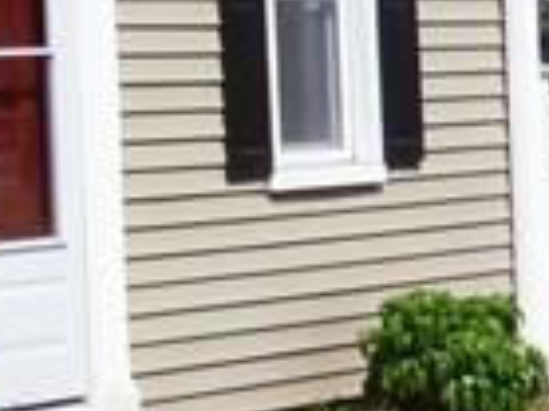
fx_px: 4548
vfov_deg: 5.1
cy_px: -447
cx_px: -502
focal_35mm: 287
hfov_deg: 6.7
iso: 100
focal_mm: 6.8
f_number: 3.5
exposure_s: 1/1300
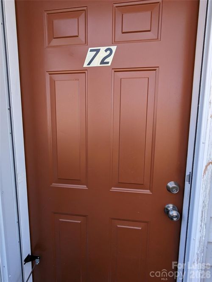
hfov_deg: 78.2
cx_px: 106
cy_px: 141
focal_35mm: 16
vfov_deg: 94.4
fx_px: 130
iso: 53
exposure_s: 1/103
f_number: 2.2
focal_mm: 2.35
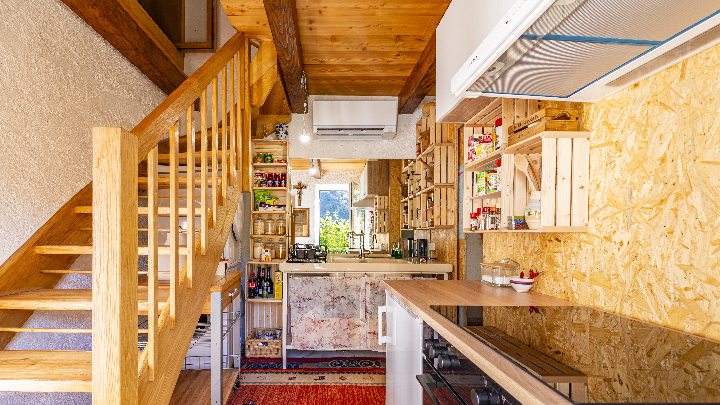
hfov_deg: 103.0
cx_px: 364
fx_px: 286
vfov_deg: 70.4
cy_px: 222
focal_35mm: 15
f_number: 9
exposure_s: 1/6
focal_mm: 14
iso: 100
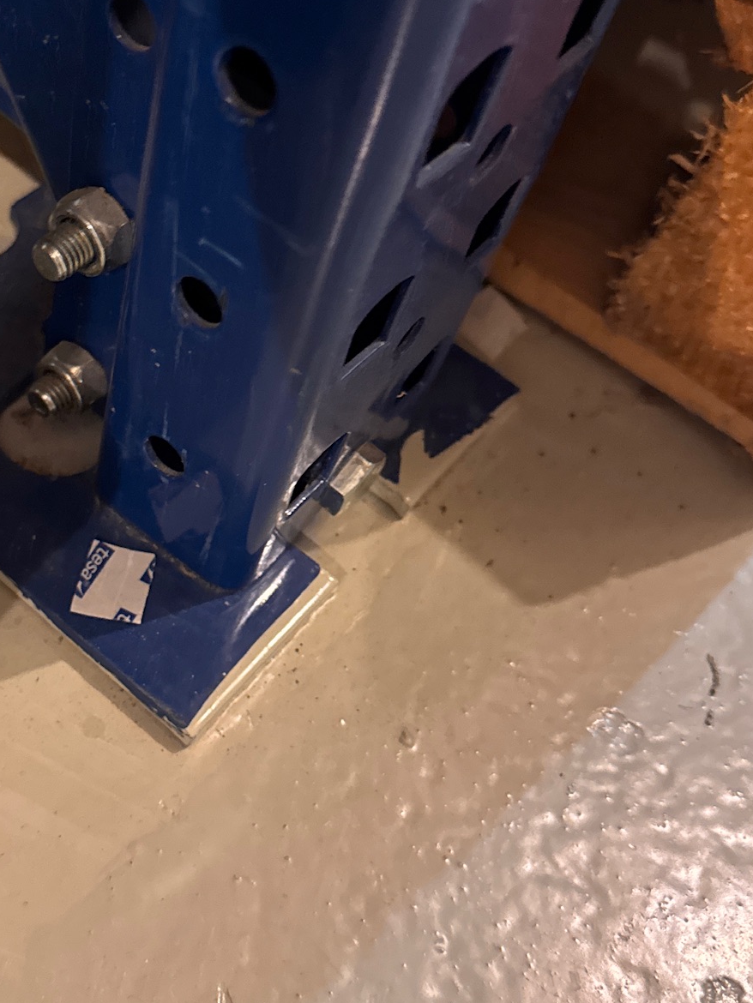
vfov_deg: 44.7
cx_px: 182
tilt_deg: -53.5
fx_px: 1218
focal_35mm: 42
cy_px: 444
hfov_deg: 33.6
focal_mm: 6.76
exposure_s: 1/33
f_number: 1.78
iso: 640
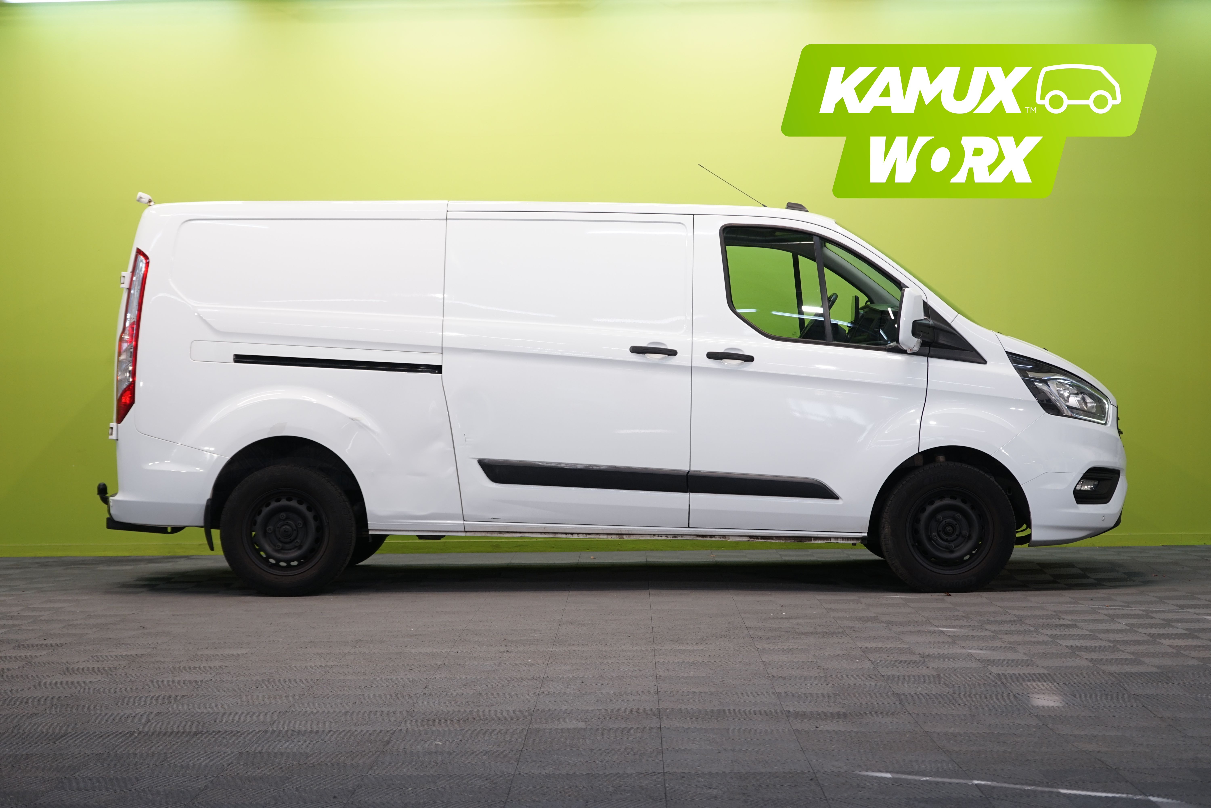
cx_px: 606
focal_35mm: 65
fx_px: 2186
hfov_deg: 31.0
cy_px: 404
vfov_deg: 20.9
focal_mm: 65
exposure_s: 1/30
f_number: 5.6
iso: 320
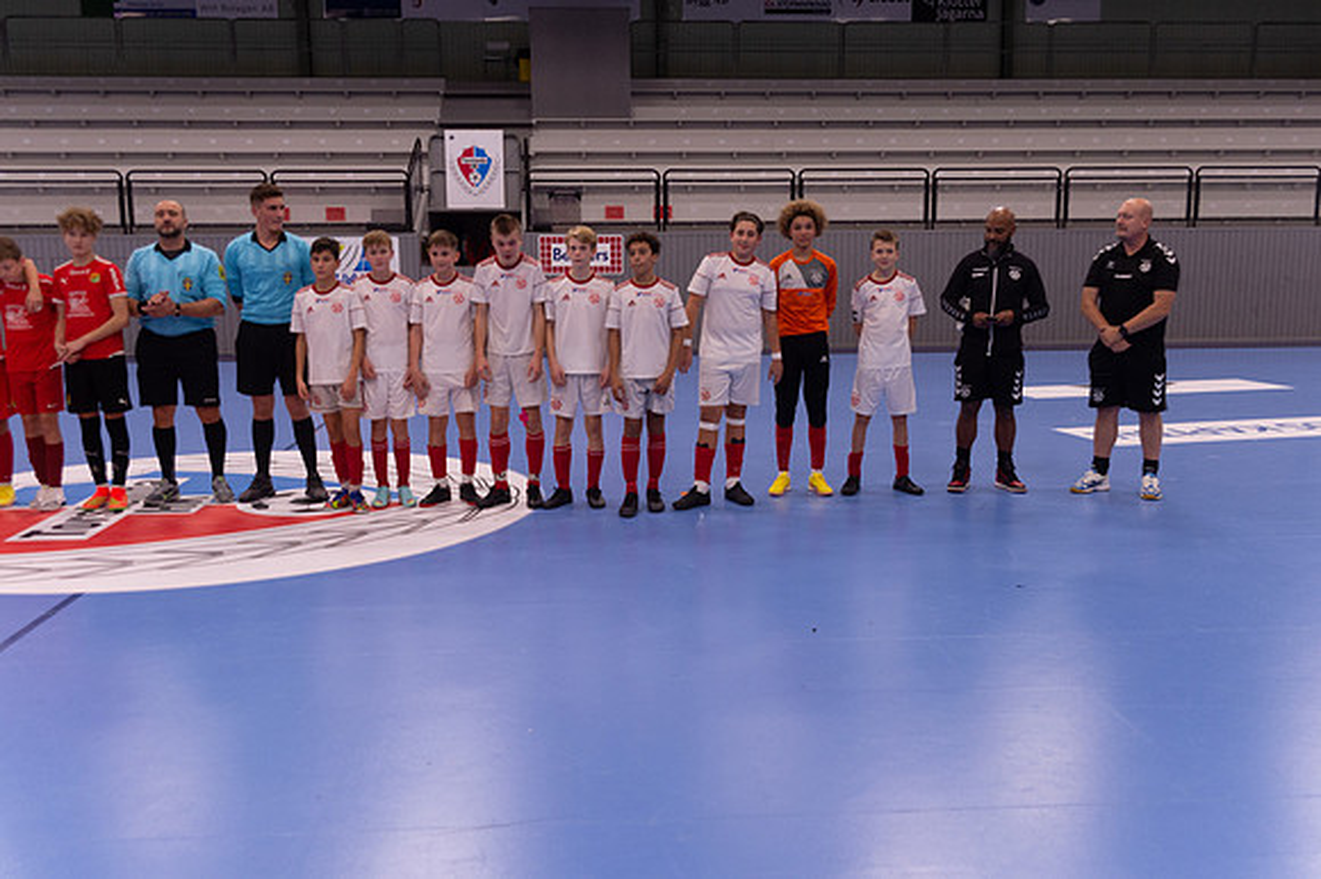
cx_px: 660
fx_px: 1174
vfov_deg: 41.1
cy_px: 440
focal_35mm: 32
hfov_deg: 58.7
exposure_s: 1/320
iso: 1600
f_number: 3.2
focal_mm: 32
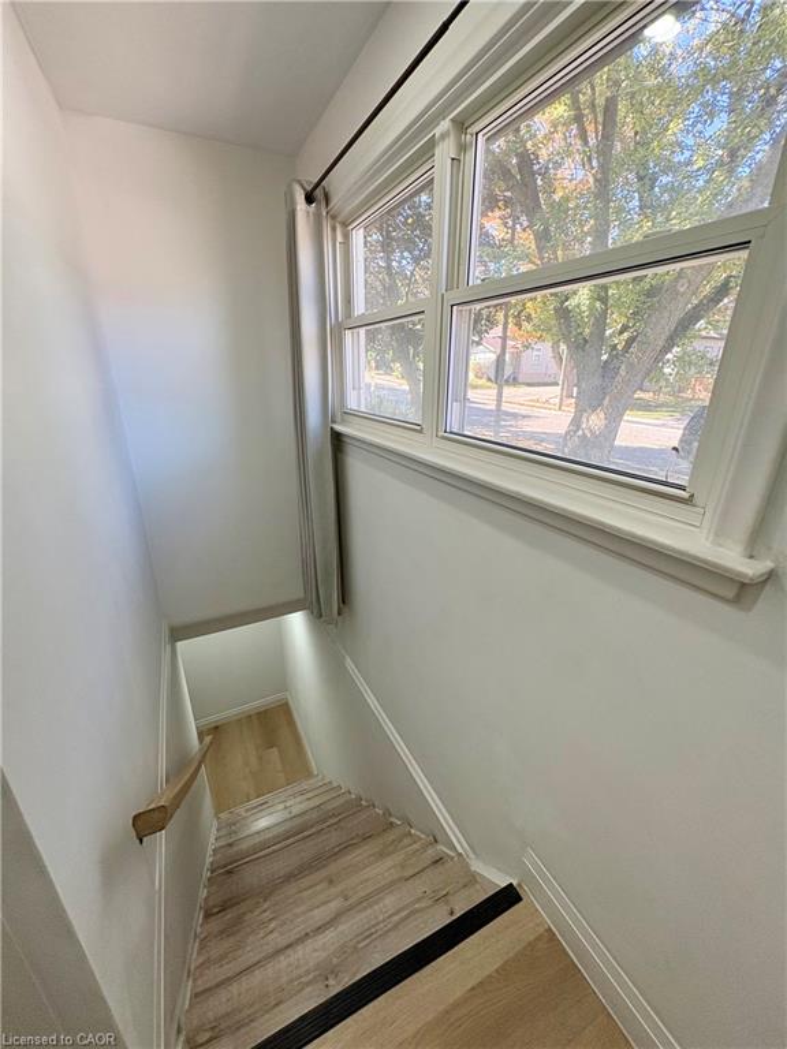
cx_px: 394
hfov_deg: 85.7
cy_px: 524
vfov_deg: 102.1
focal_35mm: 14
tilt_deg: -19.2
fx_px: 424
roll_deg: +0.4
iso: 125
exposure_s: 1/99
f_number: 2.2
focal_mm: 2.22
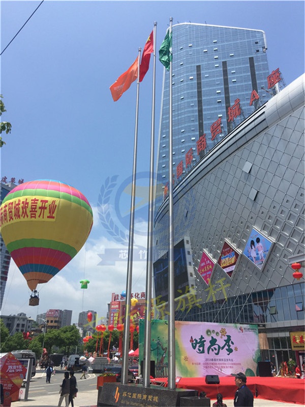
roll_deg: -0.1
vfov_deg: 61.6
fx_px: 340
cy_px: 204
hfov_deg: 48.3
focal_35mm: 29
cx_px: 152
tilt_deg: +23.5
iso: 32
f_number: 2.2
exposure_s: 1/2198
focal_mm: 4.15
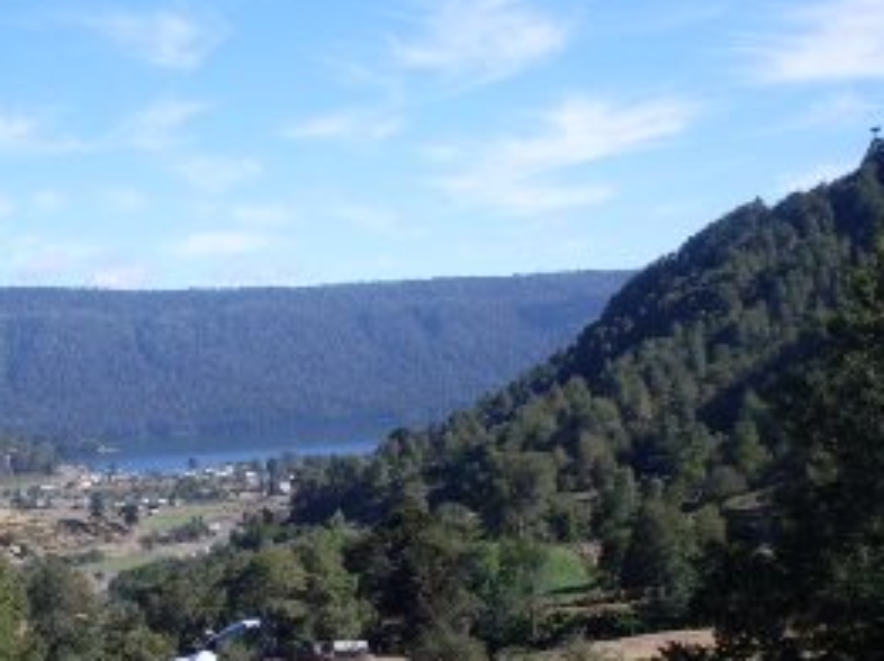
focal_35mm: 61
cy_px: 454
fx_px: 1556
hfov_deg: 31.0
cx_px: 196
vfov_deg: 23.9
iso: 80
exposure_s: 1/125
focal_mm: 6.3
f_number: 8.4
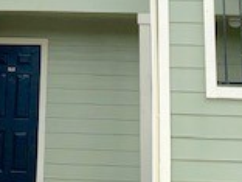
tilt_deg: +16.4
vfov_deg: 12.9
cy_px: -115
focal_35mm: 107
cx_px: 64
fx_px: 748
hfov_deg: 18.3
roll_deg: -1.7
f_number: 1.8
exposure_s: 1/1124
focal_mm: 4.25
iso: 25
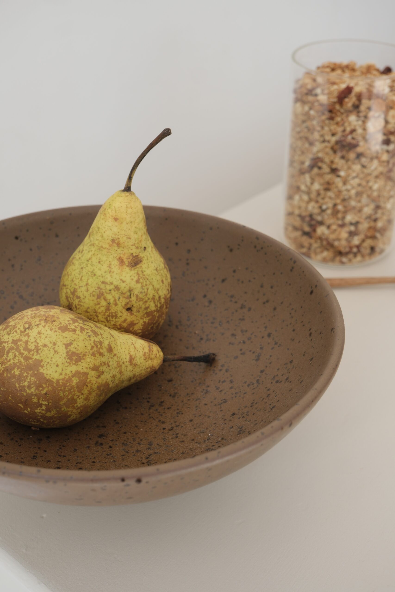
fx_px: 872
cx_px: 198
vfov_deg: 37.5
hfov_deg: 25.5
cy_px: 296
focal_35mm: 53
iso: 125
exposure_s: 1/210
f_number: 2.8
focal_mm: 35
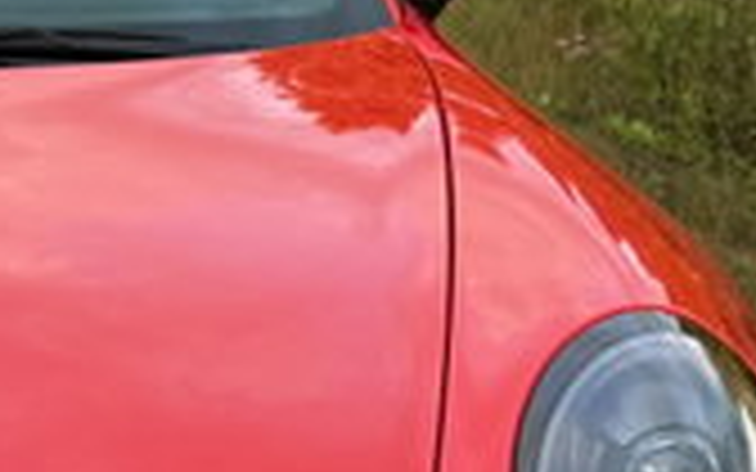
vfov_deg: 11.0
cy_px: 638
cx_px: -171
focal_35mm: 116
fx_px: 2390
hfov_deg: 17.1
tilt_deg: -25.7
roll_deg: -0.7
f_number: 1.78
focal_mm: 6.76
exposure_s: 1/121
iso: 64
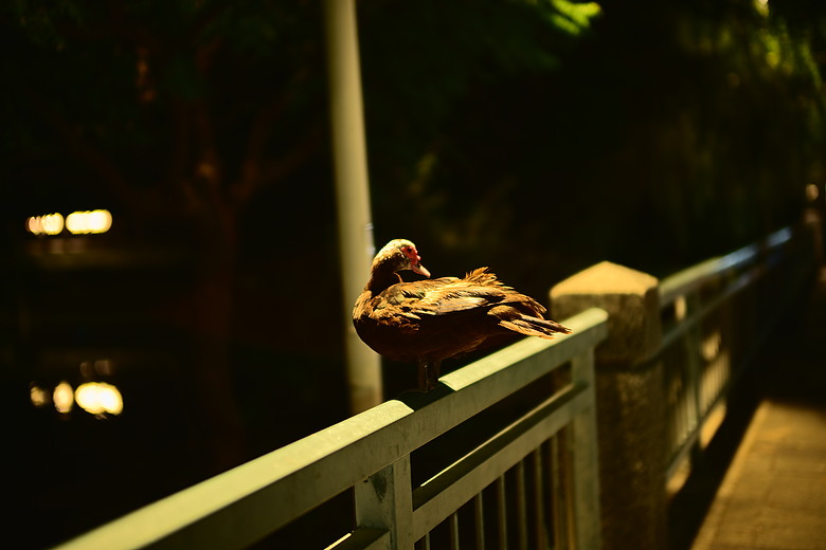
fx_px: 1032
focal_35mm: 45
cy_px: 275
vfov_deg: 29.9
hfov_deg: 43.6
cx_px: 413
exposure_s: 1/8
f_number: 0.95
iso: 100
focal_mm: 45
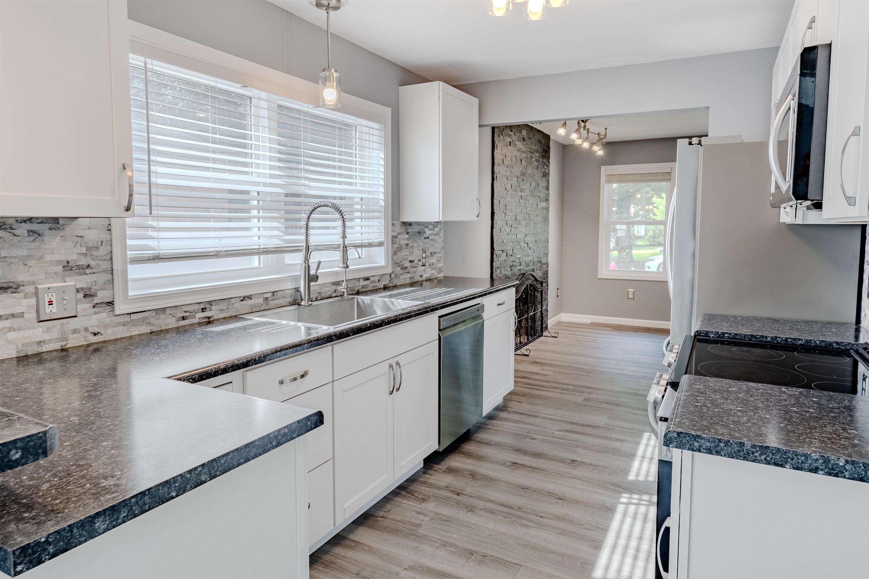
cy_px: 290
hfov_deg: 81.2
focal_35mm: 21
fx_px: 507
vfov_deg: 59.5
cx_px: 434
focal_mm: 14
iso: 640
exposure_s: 1/200
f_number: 9
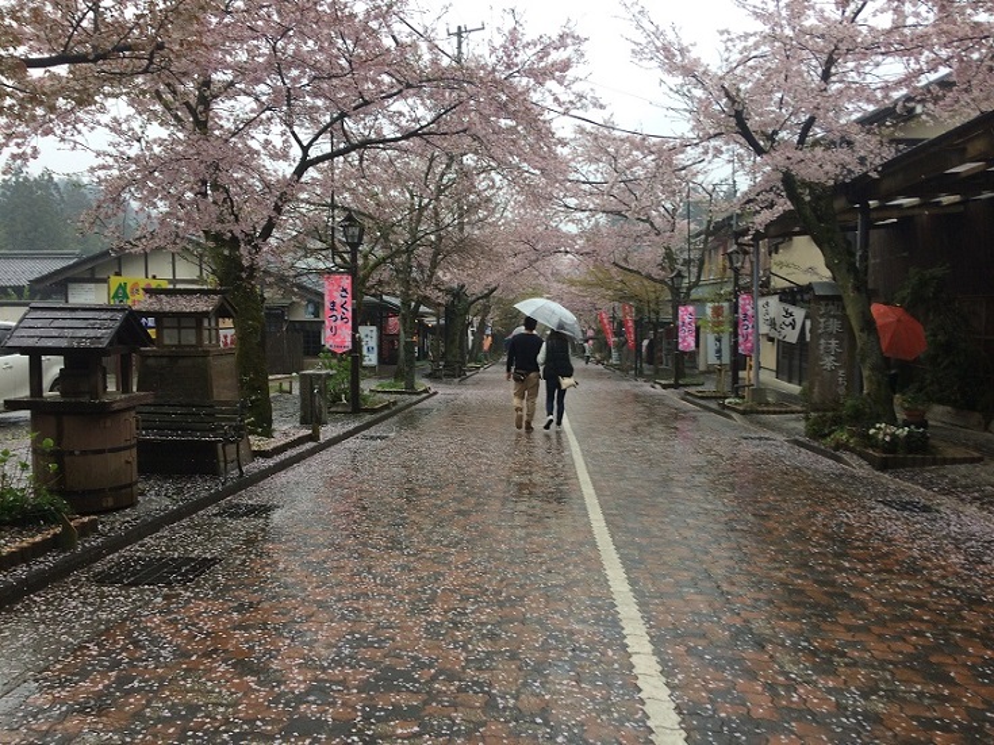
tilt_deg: -6.5
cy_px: 372
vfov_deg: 48.2
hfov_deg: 61.7
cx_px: 497
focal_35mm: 29
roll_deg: +0.4
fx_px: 833
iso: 32
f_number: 2.2
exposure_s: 1/180
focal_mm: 4.15
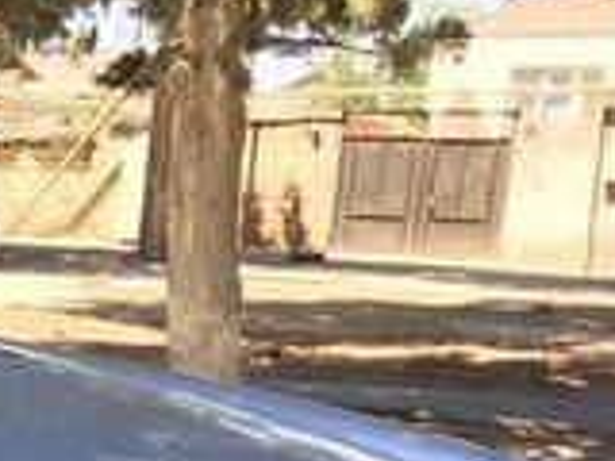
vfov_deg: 12.0
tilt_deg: -10.7
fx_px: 2132
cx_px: -480
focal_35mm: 120
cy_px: 620
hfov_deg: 14.5
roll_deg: -3.1
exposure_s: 1/370
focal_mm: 4.15
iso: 32
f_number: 2.2
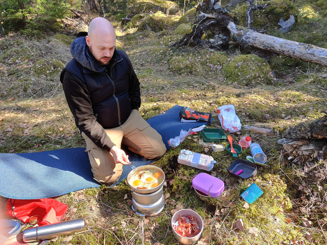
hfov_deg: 65.3
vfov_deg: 51.4
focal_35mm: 27
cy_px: 122
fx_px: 255
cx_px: 164
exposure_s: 1/100
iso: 100
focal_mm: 4.75
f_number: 1.65
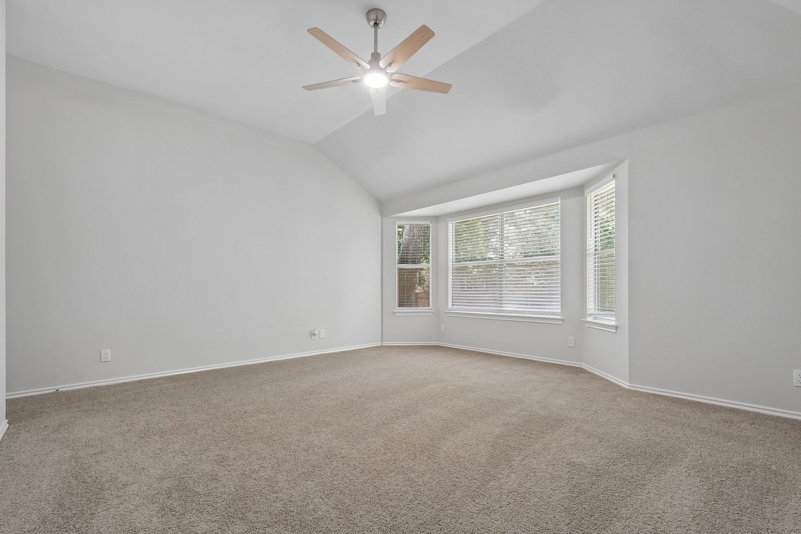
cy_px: 267
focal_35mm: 15
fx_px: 334
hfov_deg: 100.4
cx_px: 400
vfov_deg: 77.3
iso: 400
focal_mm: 10
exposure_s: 1/15
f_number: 8
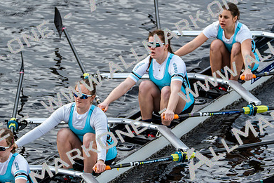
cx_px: 127
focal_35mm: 541
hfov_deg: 3.8
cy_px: 115
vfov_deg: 2.5
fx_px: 4119
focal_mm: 365
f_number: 6.3
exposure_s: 1/1250
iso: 1000
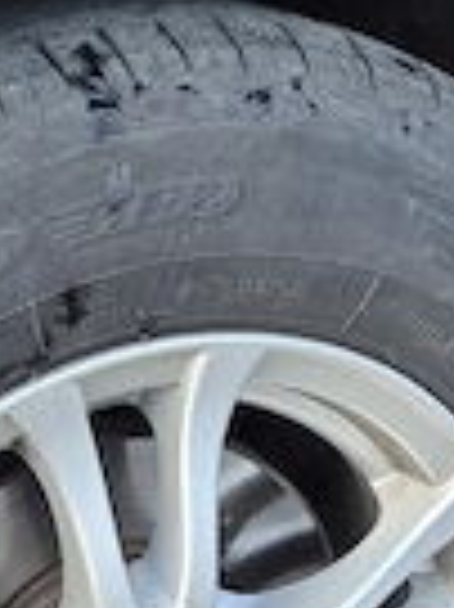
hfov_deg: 21.1
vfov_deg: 24.0
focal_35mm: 68
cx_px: 40
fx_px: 1191
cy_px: 847
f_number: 1.8
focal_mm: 5.4
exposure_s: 1/182
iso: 50
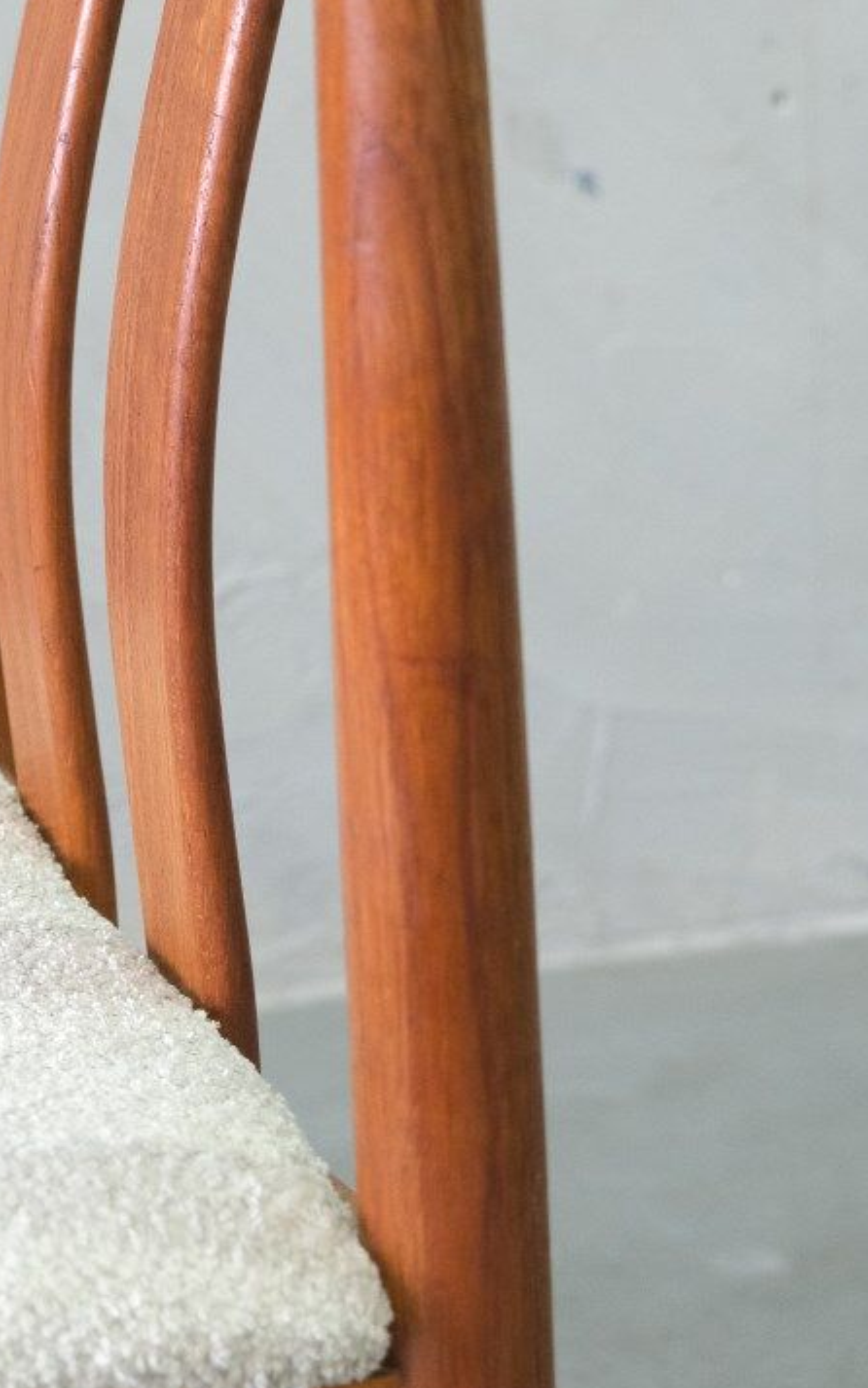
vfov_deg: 25.4
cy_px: 288
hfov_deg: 16.1
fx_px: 3026
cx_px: 91
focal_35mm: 80
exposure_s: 1/42
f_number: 4
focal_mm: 29.2
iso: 2000
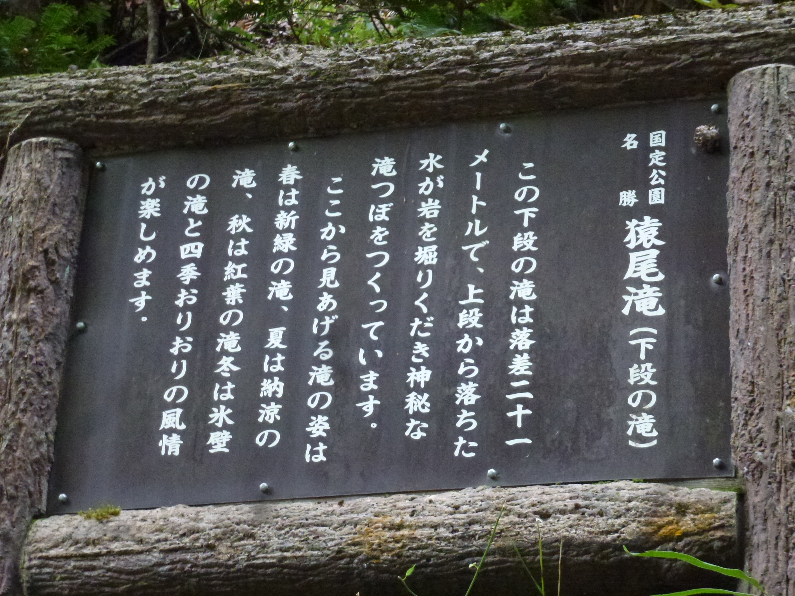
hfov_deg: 20.4
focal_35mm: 96
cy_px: 298
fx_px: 2205
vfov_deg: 15.4
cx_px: 398
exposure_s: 1/25
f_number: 5
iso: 800
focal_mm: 17.3
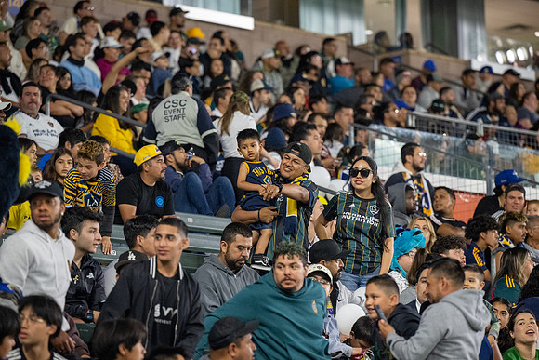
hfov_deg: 10.3
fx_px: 2995
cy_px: 180
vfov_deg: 6.9
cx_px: 270
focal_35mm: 200
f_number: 4
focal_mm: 200
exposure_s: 1/400
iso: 9000
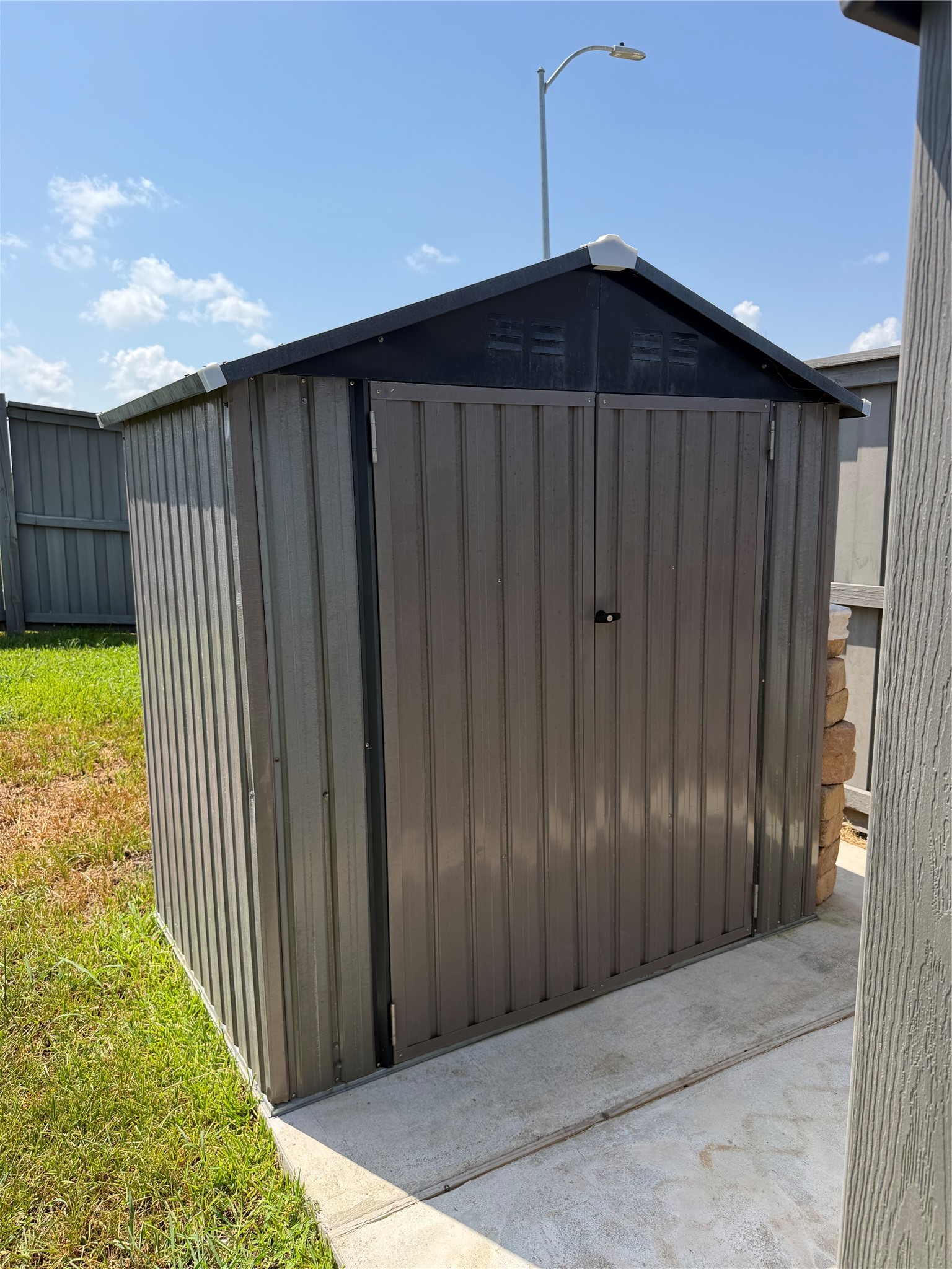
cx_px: 476
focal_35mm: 24
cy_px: 634
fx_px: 880
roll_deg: +0.8
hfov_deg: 56.8
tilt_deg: -9.1
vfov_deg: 71.6
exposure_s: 1/3145
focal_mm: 6.76
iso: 80
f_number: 1.78
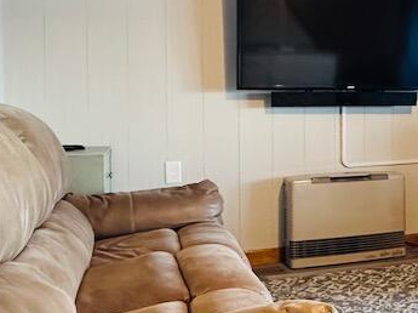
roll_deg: +0.0
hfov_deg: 33.3
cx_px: 430
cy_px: 113
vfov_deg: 27.9
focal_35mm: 52
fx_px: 627
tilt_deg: -1.1
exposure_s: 1/60
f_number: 2.2
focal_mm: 2.22
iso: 400
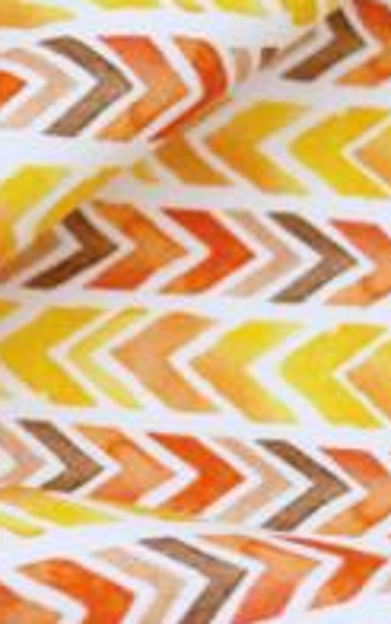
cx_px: -413
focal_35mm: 270
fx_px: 4590
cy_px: 476
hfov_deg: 4.8
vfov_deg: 7.8
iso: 160
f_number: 3.8
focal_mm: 36.53
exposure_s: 1/80
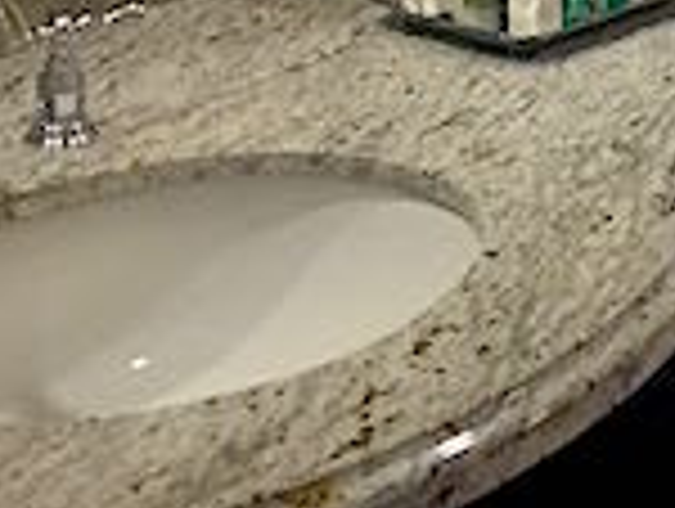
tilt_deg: -6.9
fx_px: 2070
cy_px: -335
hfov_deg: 17.8
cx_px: 765
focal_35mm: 106
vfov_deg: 13.0
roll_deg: -2.3
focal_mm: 4.15
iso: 100
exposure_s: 1/30
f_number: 2.2
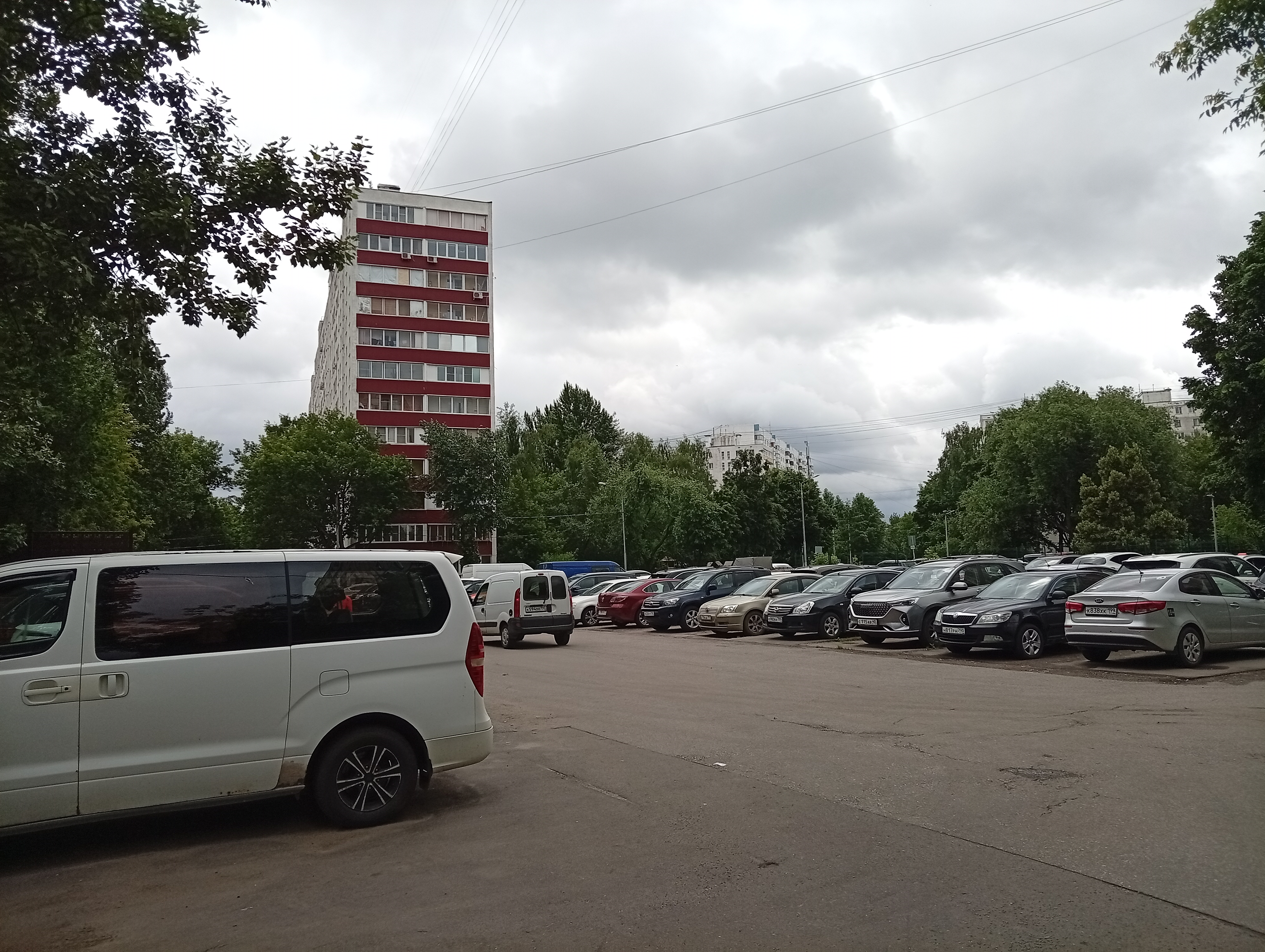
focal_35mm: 26
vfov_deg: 53.2
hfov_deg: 67.2
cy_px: 476
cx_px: 632
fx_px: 951
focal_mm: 4.15
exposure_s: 1/1224
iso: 51
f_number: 1.8
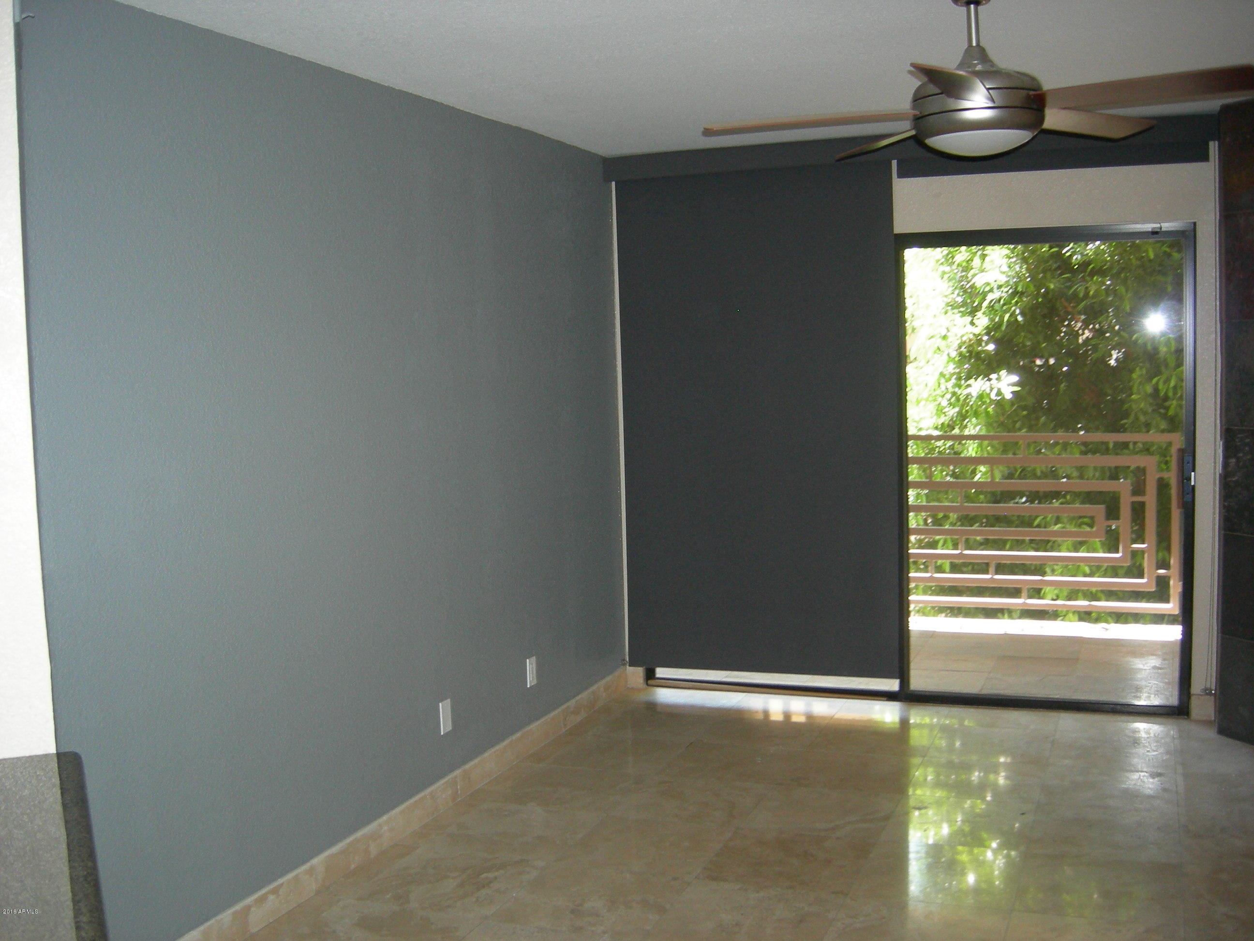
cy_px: 470
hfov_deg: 51.4
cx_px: 627
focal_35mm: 36
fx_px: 1304
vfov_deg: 39.7
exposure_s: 1/60.1
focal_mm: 7.5
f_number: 2.7
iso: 186
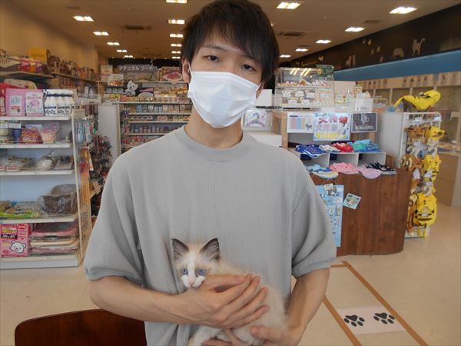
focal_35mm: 26
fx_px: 346
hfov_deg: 67.3
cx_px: 230
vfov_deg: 53.1
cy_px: 173
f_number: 3.2
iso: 80
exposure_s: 1/125
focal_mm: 4.6
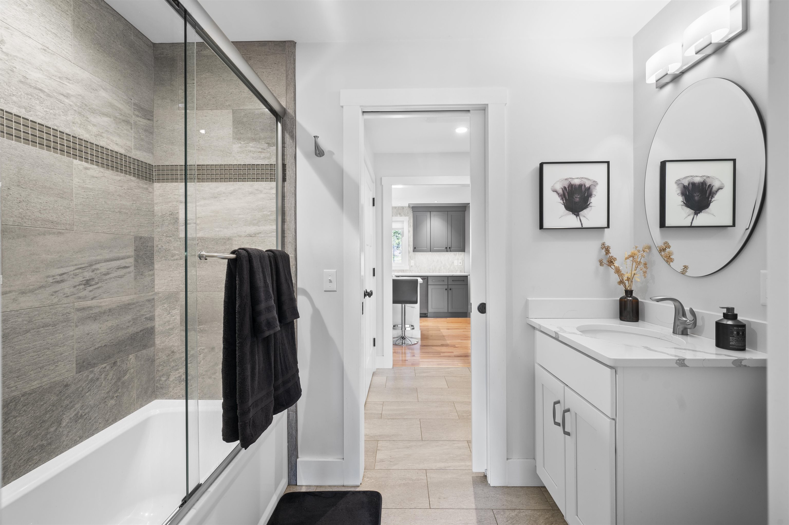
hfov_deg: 100.4
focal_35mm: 15
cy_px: 262
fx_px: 328
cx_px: 394
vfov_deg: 77.2
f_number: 7.1
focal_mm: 15
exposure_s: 2.5
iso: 250
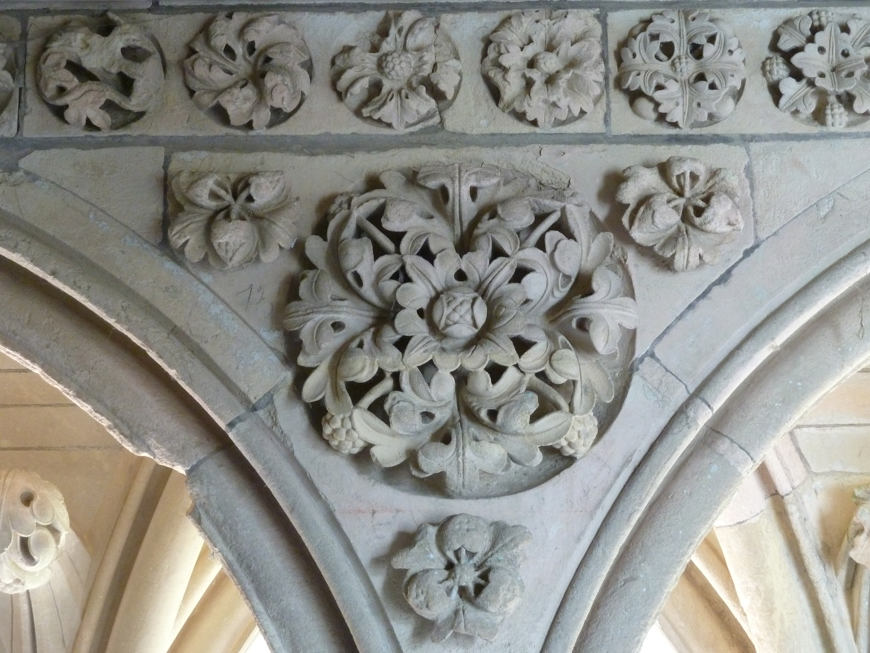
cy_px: 326
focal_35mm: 90
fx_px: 2262
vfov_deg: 16.4
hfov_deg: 21.8
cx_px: 435
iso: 400
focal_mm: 14.7
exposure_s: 1/25
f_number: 4.3
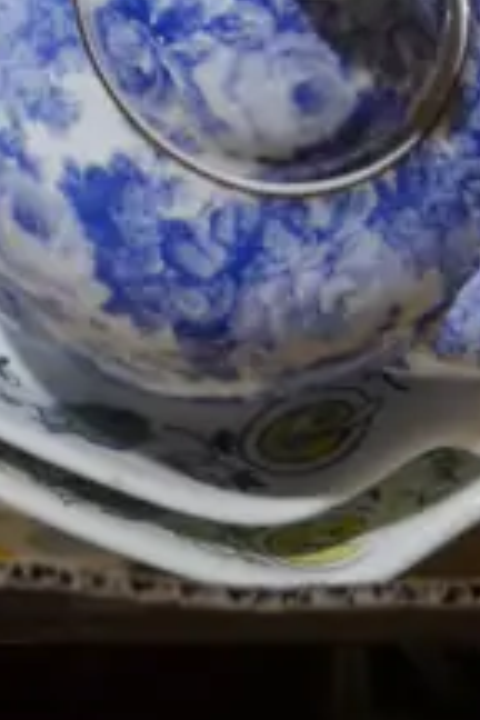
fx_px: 2760
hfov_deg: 9.9
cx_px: -3
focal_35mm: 138
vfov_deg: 13.7
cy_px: -473
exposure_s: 1/60
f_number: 3.5
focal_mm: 14
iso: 200
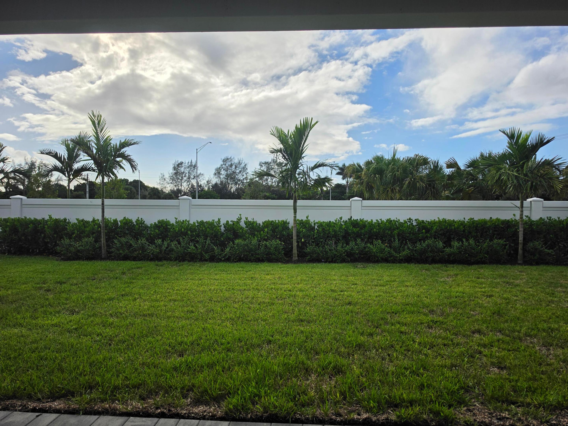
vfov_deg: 58.9
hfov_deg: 73.9
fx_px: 377
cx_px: 284
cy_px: 213
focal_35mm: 23
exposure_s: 1/7939
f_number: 1.4
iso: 25
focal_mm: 6.5
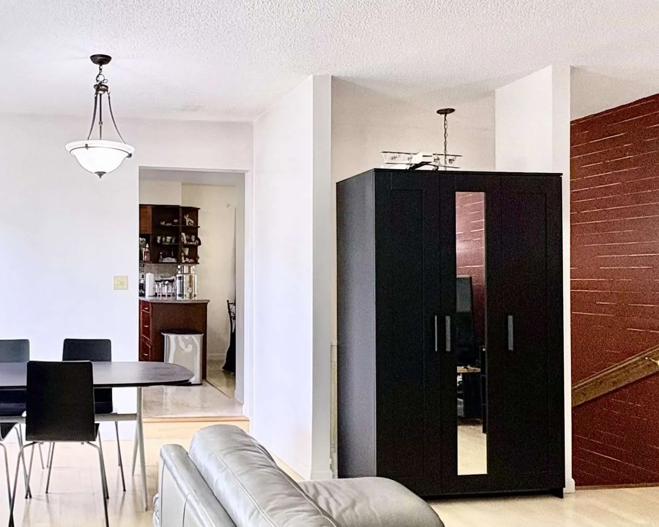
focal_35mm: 32
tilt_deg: +0.0
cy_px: 275
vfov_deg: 45.8
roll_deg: +0.1
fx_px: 624
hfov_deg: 52.6
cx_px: 148
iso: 160
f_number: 2.2
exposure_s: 1/120
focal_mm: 2.22
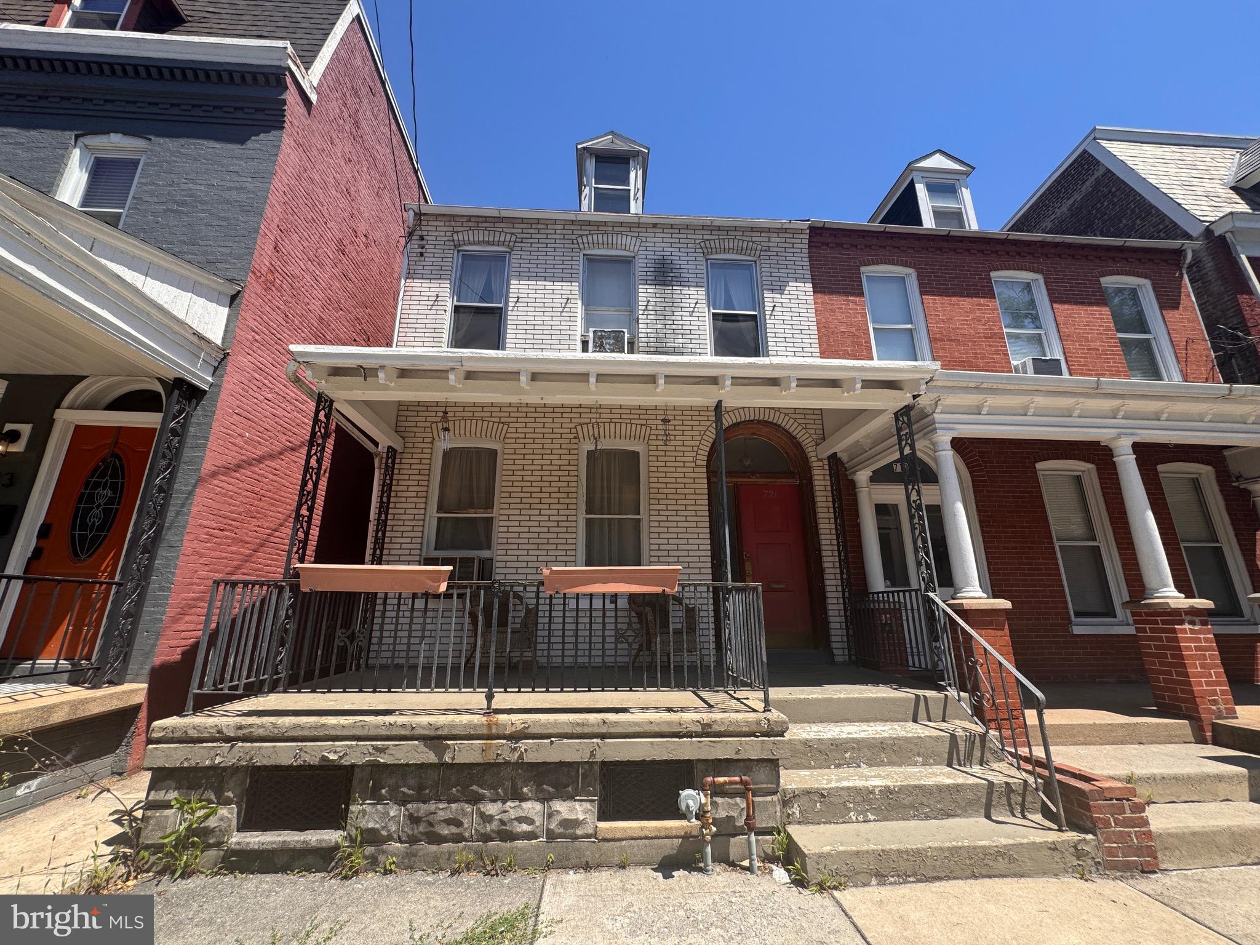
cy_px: 472
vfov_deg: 85.7
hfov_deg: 102.1
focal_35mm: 14
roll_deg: +1.2
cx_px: 630
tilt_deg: +15.4
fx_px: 510
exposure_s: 1/821
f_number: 2.2
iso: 40
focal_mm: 2.22
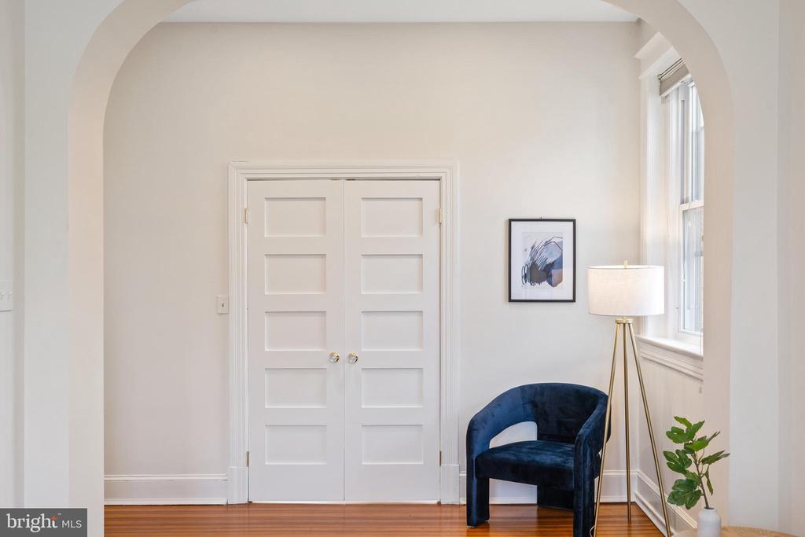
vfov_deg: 40.0
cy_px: 268
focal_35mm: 33
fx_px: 738
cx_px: 402
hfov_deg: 57.2
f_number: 8
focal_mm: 33
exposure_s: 1/10
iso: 200
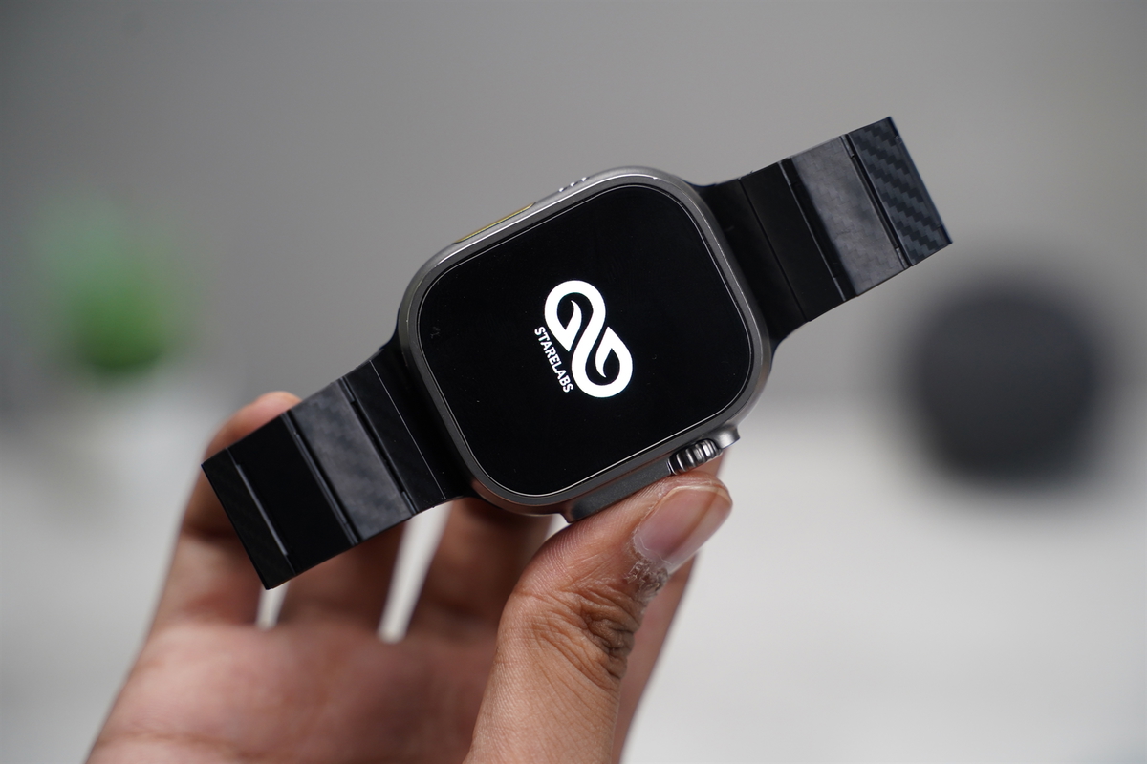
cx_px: 574
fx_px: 2166
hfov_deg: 29.7
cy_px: 382
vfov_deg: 20.0
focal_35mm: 68
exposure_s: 1/80
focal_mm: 68
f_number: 4
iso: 1000
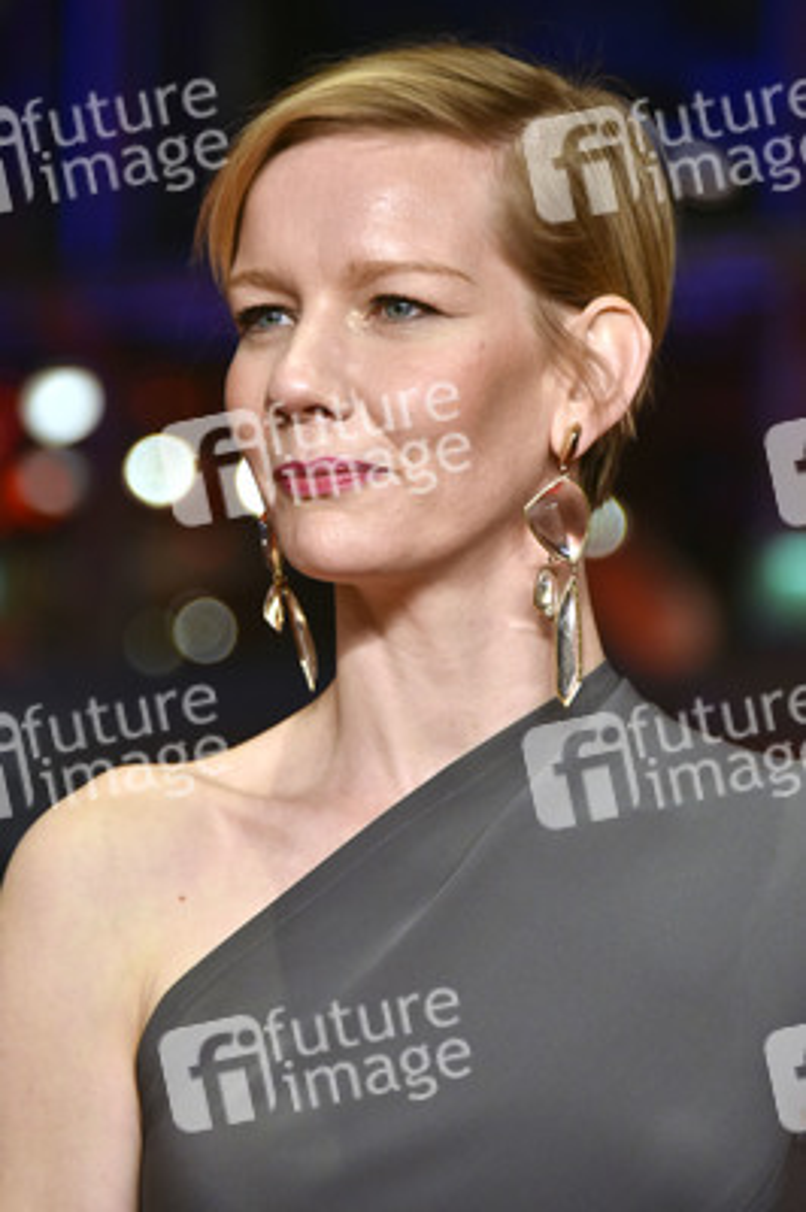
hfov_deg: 6.0
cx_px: 403
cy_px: 606
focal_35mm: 230
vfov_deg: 9.0
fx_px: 7737
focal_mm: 230
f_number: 5.6
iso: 3200
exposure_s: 1/250
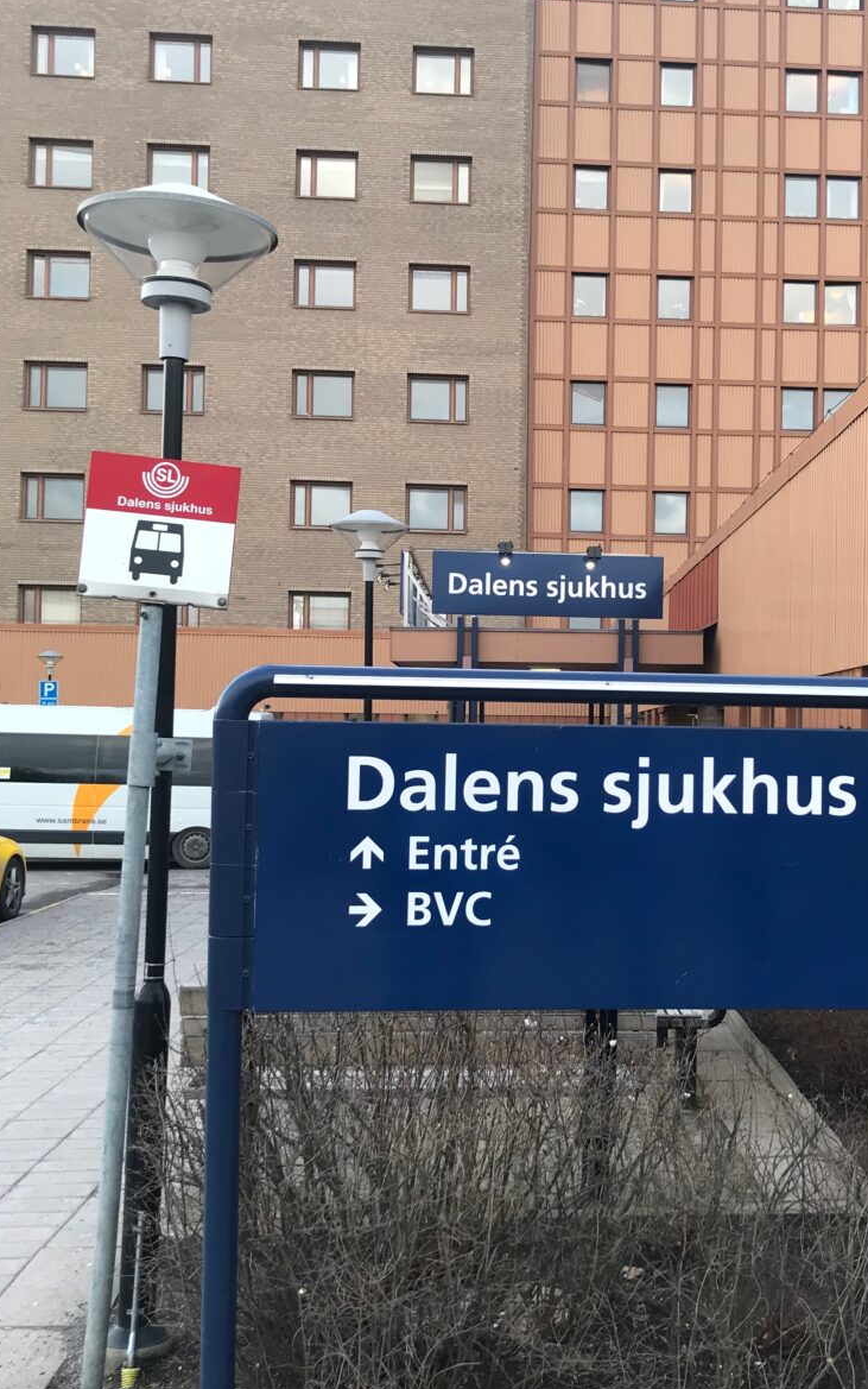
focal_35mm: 39
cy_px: 709
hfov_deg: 32.3
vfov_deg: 50.4
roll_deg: -0.1
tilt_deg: +4.0
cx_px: 619
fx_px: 1476
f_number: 1.8
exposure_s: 1/227
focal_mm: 3.99
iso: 20
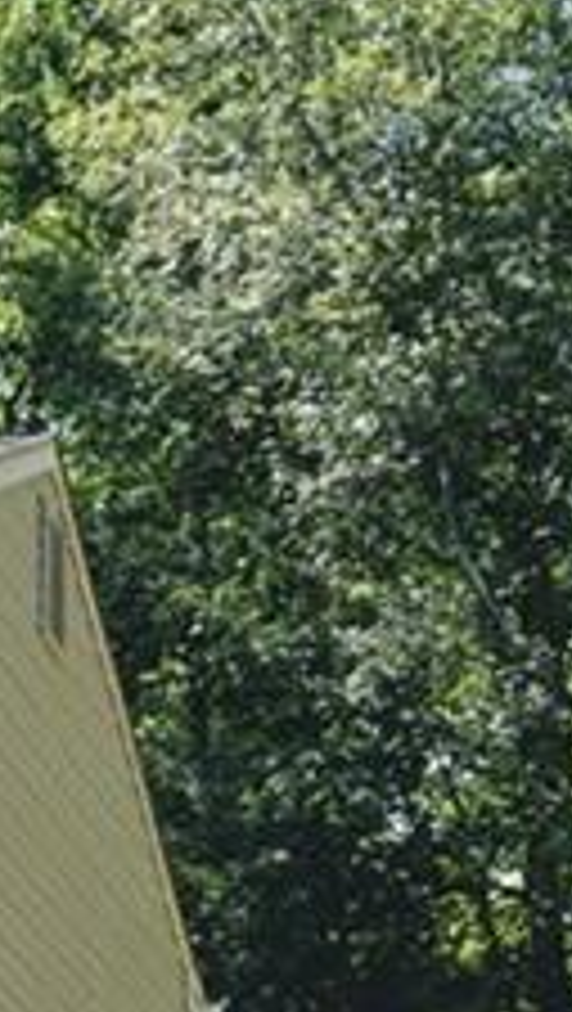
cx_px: -1054
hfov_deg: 7.0
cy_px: 891
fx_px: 4222
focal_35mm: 157
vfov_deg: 13.6
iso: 400
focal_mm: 22
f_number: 8
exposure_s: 1/500
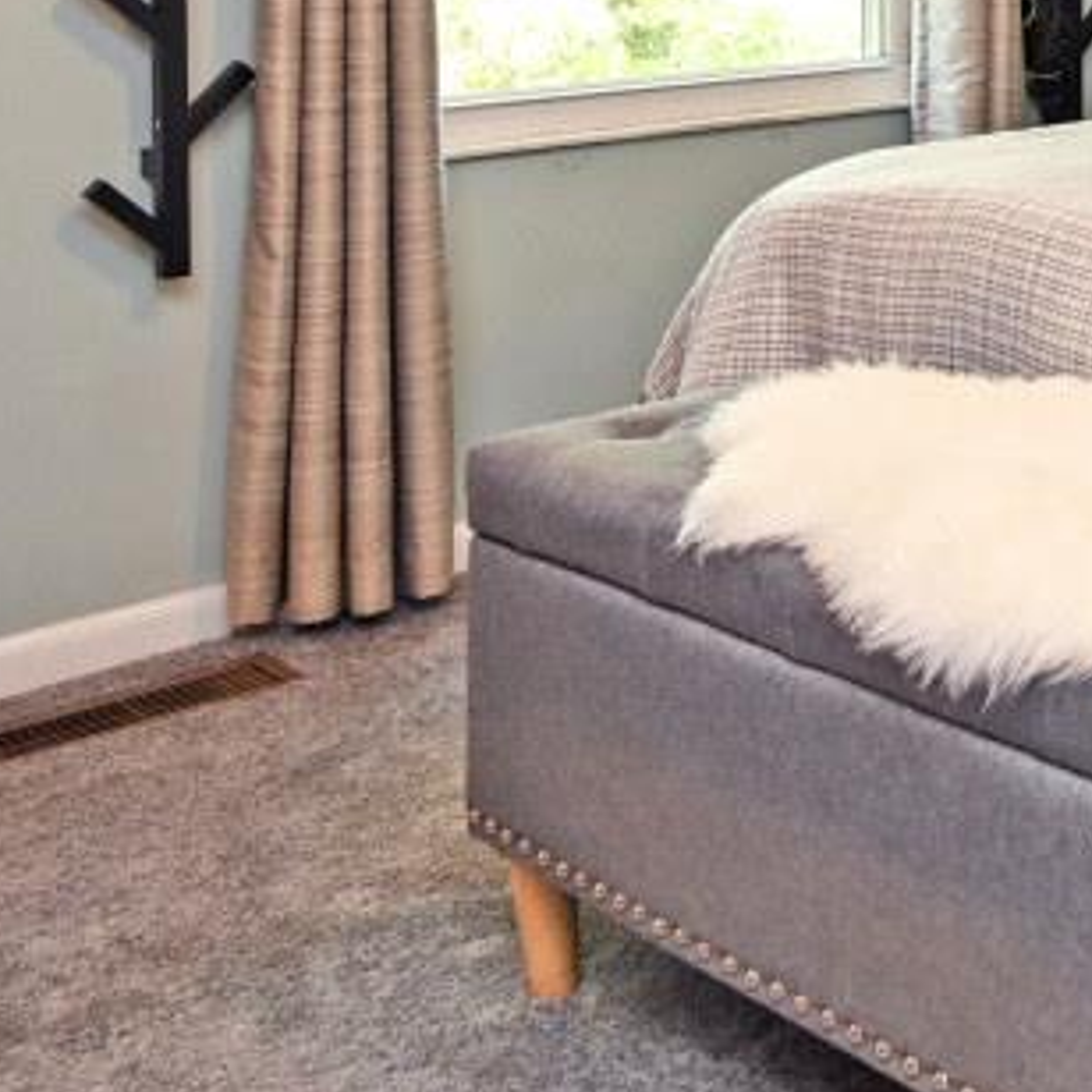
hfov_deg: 25.0
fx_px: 2070
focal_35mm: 58
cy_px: -124
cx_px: 1468
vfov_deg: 27.0
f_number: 4
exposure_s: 1/60
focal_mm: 14
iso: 900
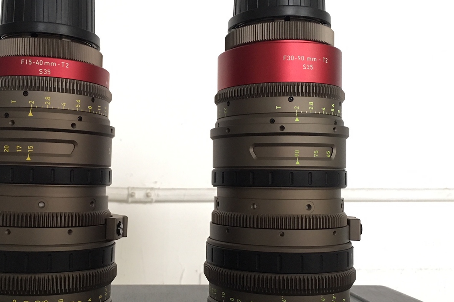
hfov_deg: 47.0
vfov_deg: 32.6
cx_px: 172
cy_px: 174
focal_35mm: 41
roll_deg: -0.7
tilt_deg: +1.4
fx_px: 517
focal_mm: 4.15
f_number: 2.2
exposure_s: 1/15
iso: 64
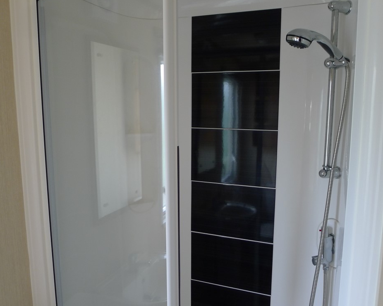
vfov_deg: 51.5
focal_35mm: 28
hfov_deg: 62.2
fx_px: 317
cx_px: 204
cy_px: 154
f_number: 2
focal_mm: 5.1
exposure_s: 1/60
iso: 160
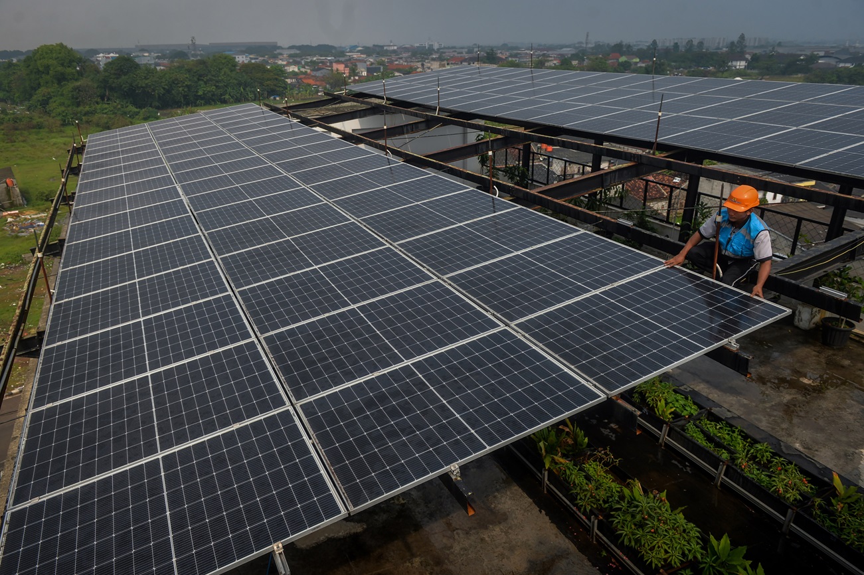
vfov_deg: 53.1
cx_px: 432
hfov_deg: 73.8
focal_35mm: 24
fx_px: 576
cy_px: 288
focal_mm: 24
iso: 200
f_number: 4.5
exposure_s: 1/1000
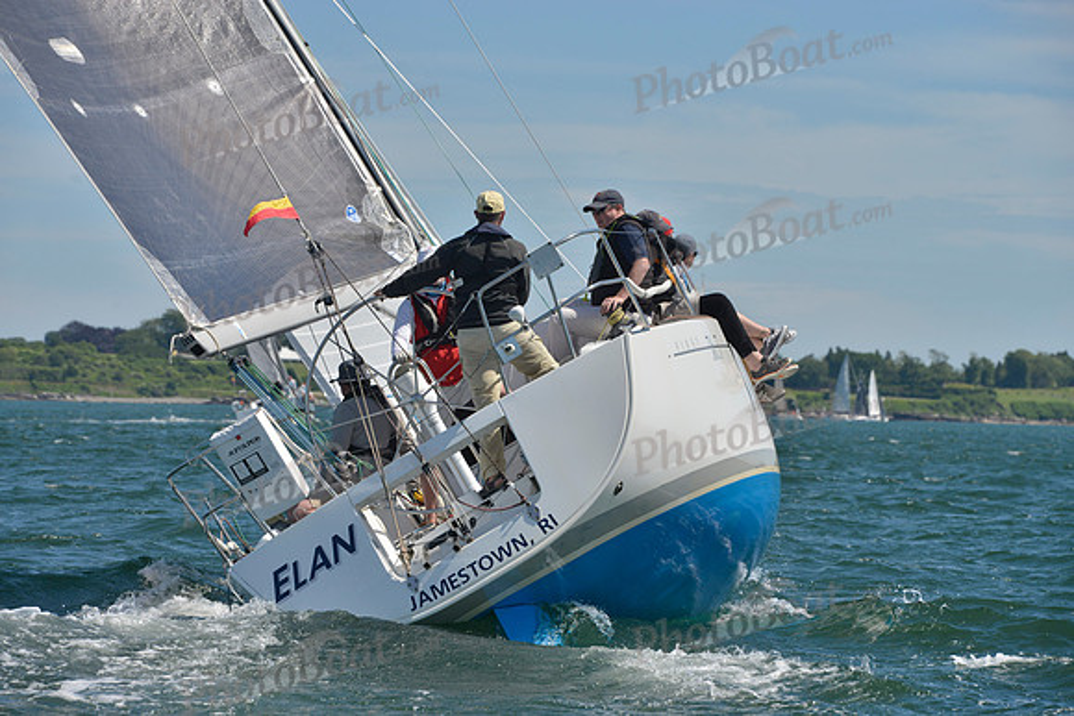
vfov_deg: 7.9
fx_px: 5222
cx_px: 537
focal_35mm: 175
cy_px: 358
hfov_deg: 11.7
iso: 280
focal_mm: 175
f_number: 10
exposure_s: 1/1250
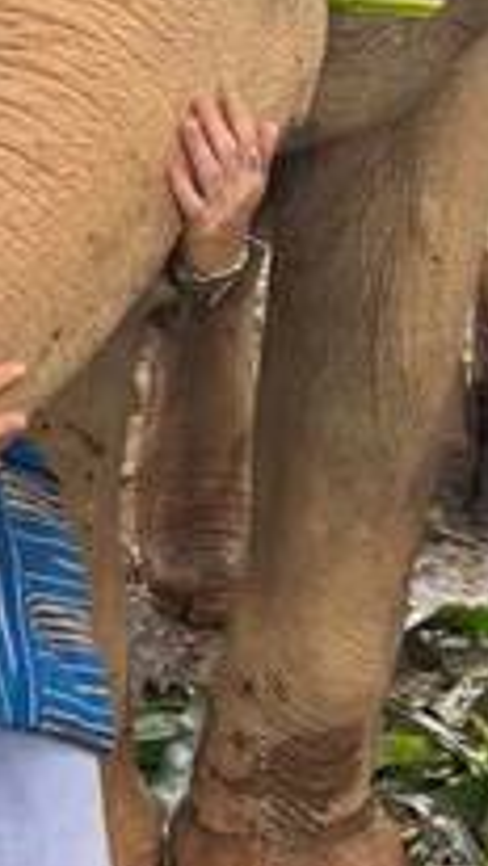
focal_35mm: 88
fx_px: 2023
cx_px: -143
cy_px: 25
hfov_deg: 13.3
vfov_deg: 23.3
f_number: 1.5
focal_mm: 5.7
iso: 50
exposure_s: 1/341
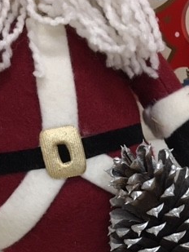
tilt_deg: -29.0
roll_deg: +5.0
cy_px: 245
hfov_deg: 23.7
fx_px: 436
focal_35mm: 60
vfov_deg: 30.2
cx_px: 175
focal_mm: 4.15
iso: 125
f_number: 2.2
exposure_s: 1/30
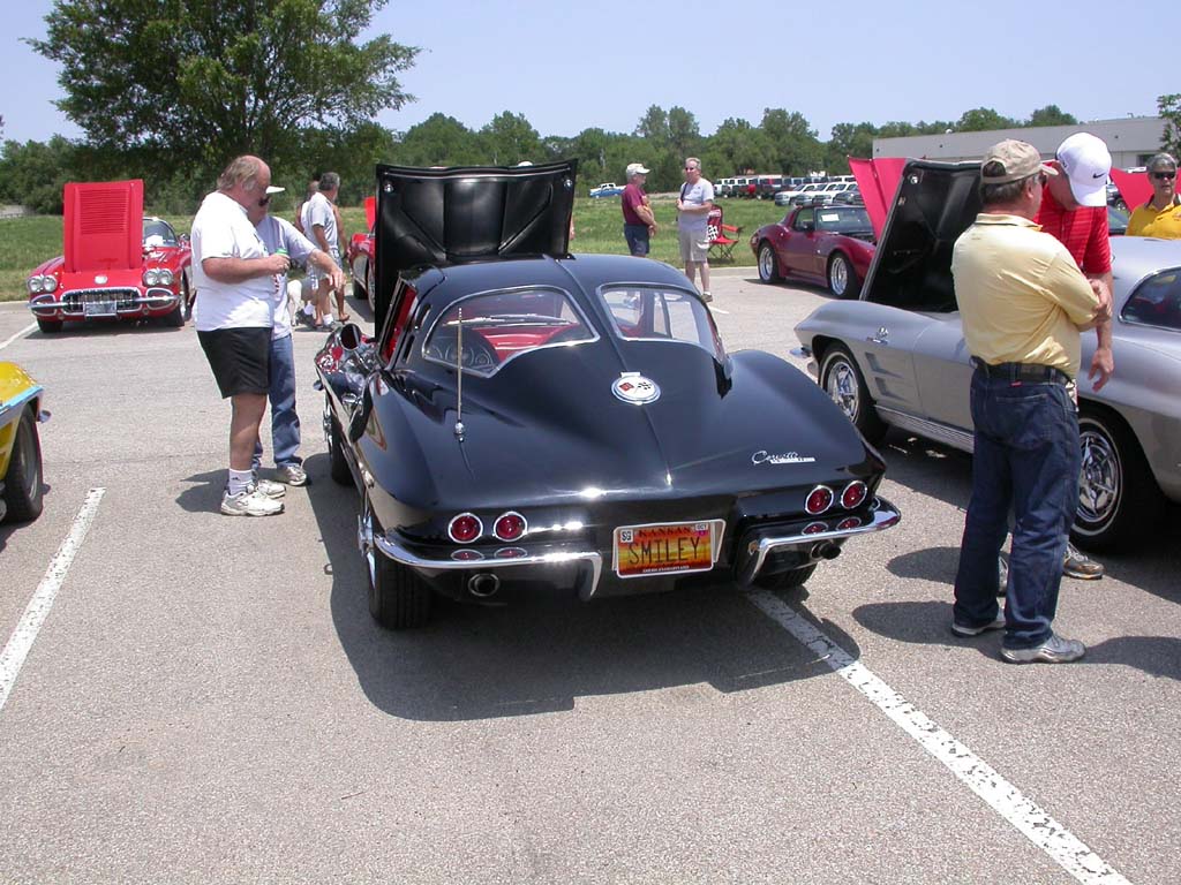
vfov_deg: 37.7
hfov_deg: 49.0
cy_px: 442
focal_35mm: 38
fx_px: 1296
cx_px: 590
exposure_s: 1/358
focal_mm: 7.85
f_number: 6.7
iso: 100
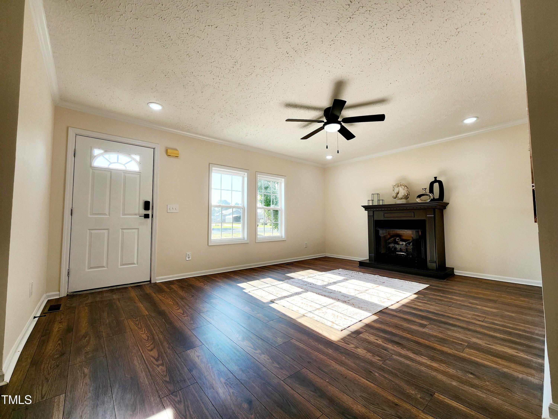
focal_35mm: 13
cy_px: 210
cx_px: 279
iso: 50
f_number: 2.2
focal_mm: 2.2
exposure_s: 1/217
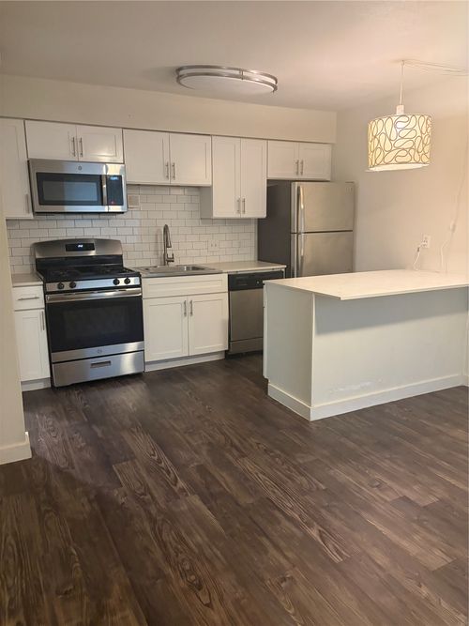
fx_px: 470
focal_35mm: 26
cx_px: 234
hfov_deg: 53.0
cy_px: 313
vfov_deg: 67.3
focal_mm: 5.96
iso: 400
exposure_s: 1/40
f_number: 1.6
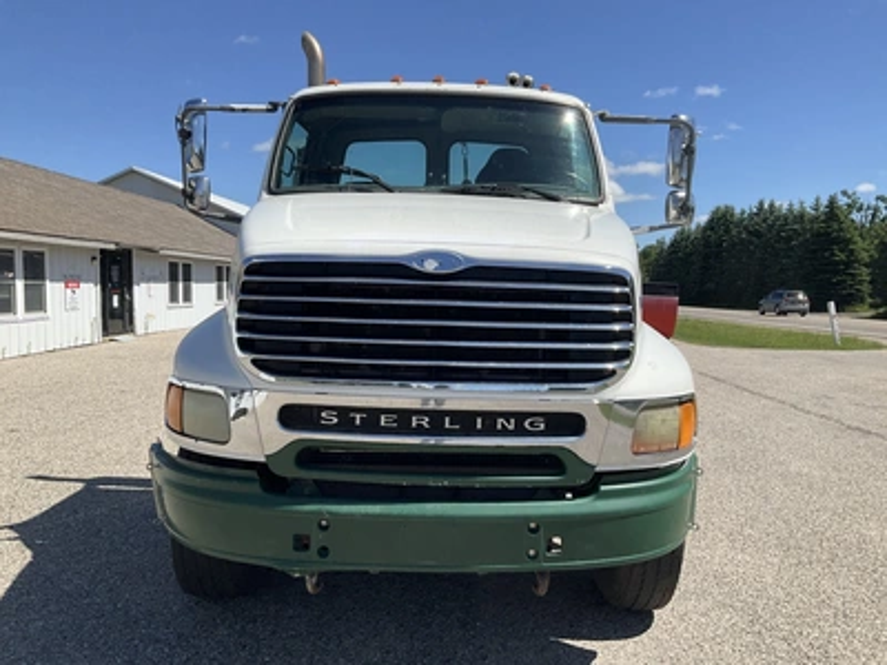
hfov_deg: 61.7
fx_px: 743
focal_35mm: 29
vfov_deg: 48.2
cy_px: 332
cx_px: 444
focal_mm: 3
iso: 25
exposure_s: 1/2058
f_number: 1.8
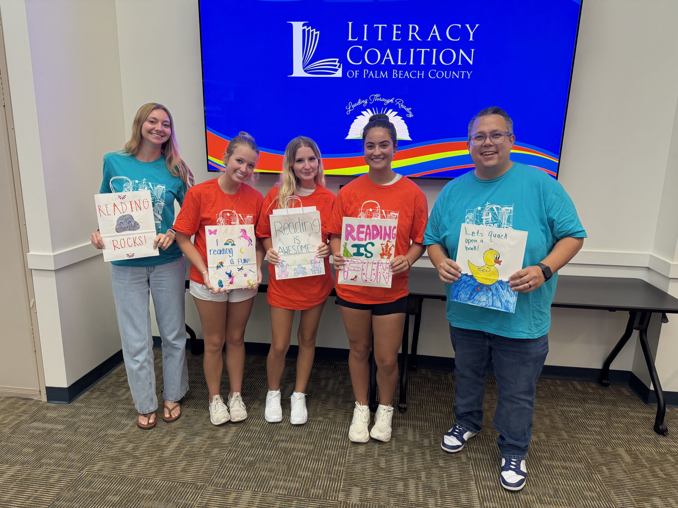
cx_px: 339
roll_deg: -1.0
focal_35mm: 24
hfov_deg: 71.6
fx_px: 470
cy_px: 254
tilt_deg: -12.7
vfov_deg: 56.8
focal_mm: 6.76
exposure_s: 1/120
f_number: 1.78
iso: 250
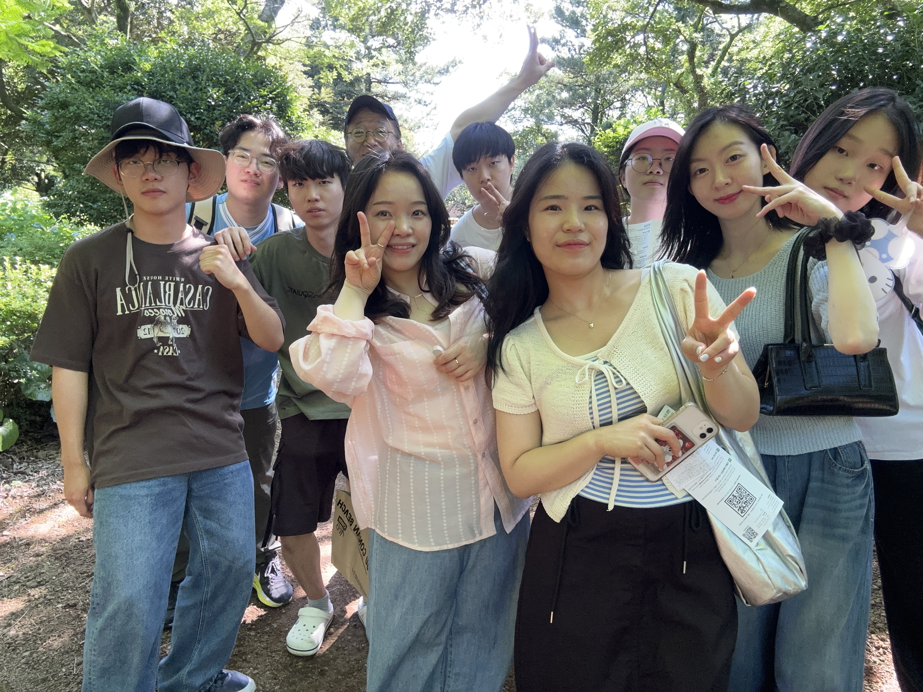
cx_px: 462
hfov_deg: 73.9
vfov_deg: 58.9
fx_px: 613
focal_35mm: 23
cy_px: 346
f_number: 1.9
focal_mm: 2.69
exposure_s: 1/112
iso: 80
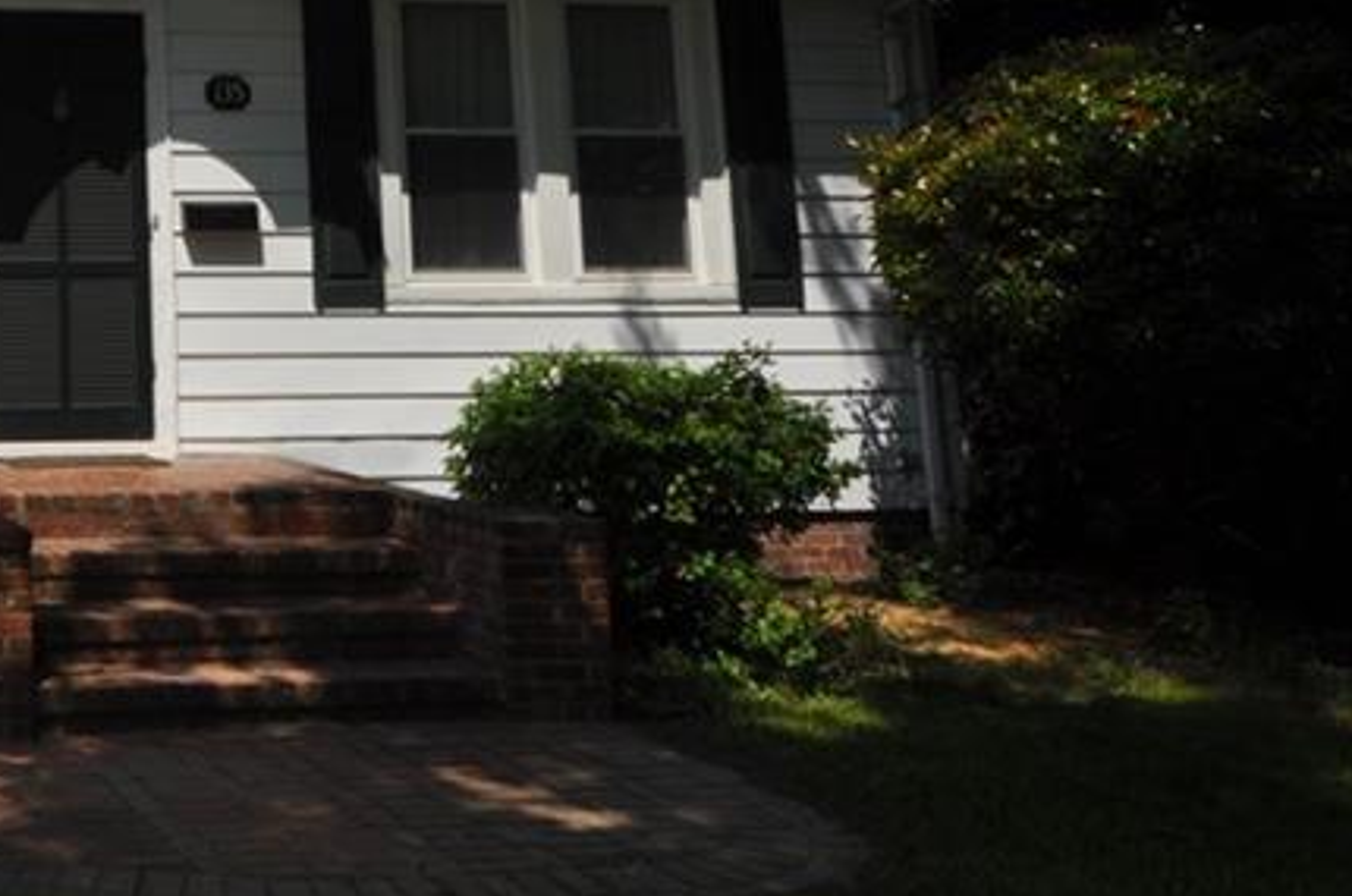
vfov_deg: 25.0
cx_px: -223
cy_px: -93
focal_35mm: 50
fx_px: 1874
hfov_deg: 33.3
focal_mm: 14
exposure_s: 1/200
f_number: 18
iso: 200
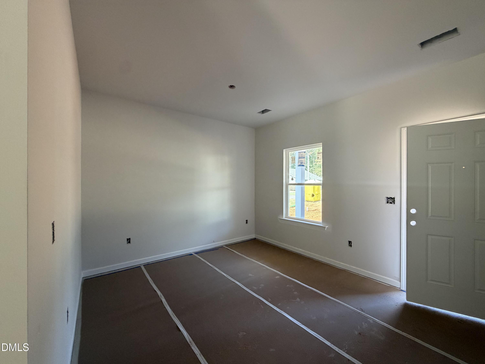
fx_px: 196
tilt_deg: -0.2
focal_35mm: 14
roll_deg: +0.0
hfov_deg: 102.1
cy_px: 182
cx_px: 242
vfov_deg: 85.7
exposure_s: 1/121
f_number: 2.2
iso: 250
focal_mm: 2.22
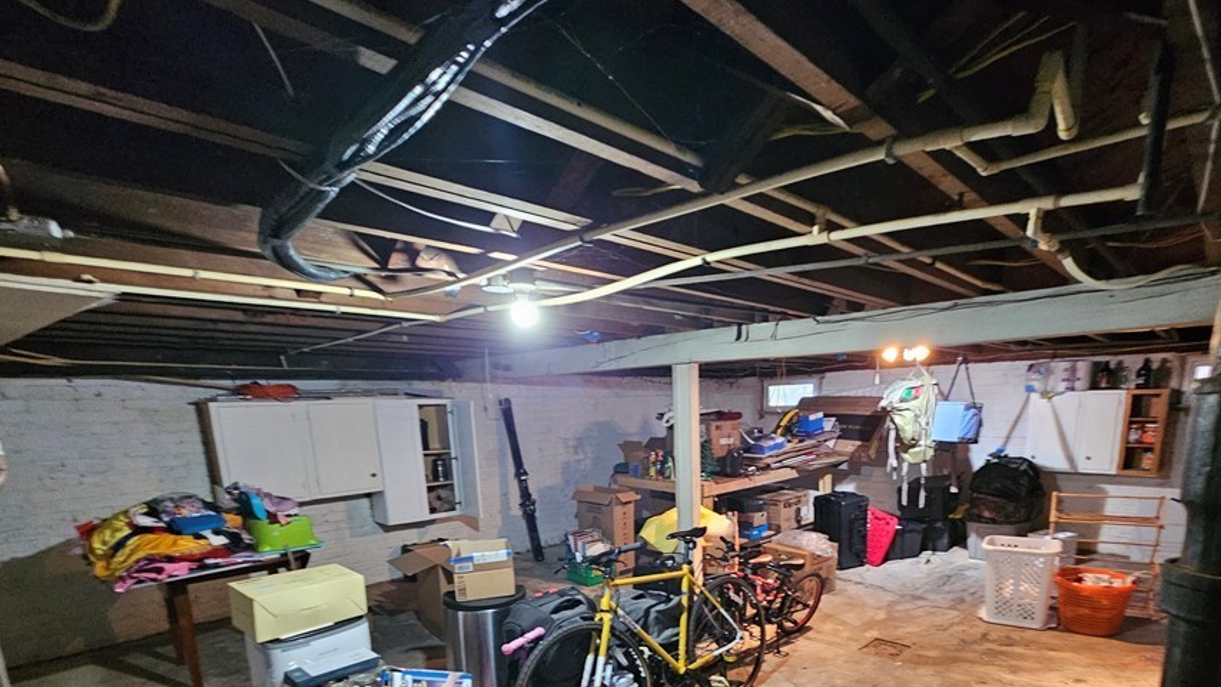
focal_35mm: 17
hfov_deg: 95.5
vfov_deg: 59.6
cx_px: 683
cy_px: 537
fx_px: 550
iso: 800
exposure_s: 1/24
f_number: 2.2
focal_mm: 2.2
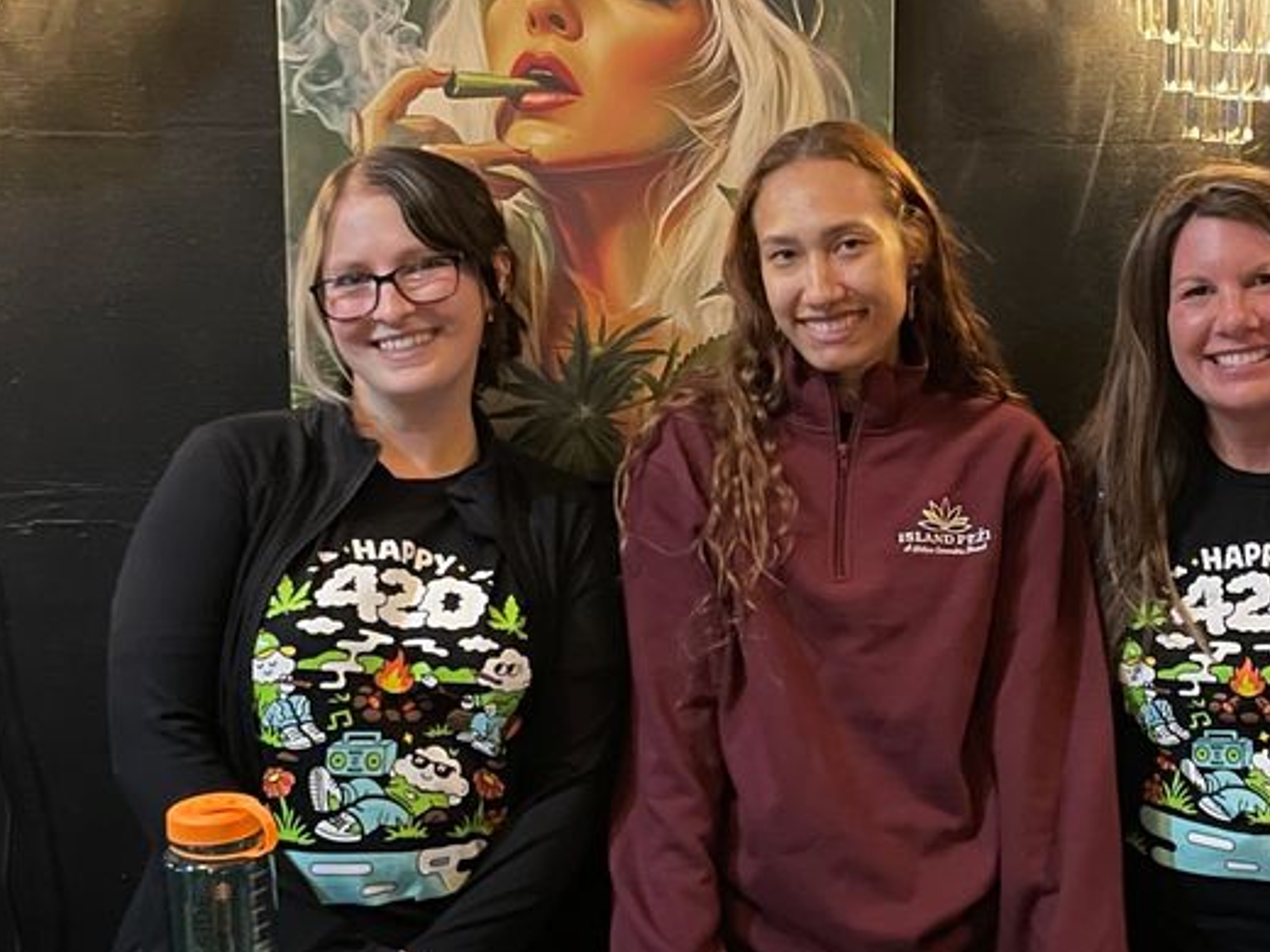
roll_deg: -0.8
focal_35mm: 64
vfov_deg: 22.9
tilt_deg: -10.4
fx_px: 2348
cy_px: 539
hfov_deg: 29.9
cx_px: 923
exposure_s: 1/24
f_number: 1.6
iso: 1000
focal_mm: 4.2
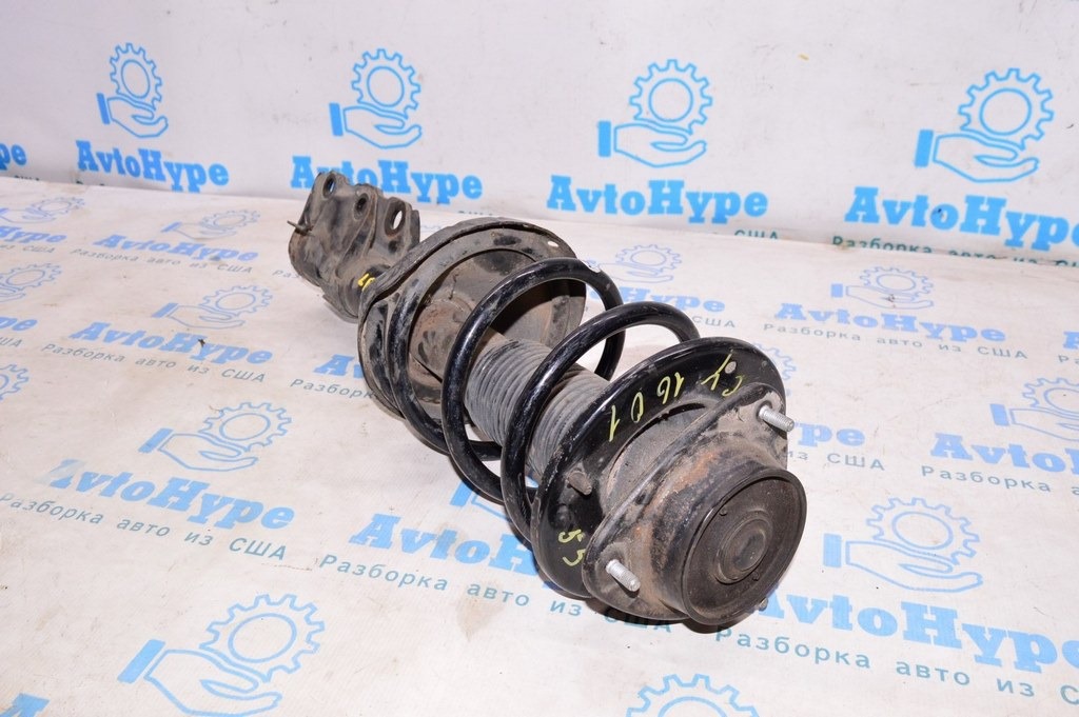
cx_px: 540
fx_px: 988
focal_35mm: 33
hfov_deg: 57.3
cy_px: 358
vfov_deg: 39.9
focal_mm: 22
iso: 1600
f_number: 8
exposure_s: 1/100
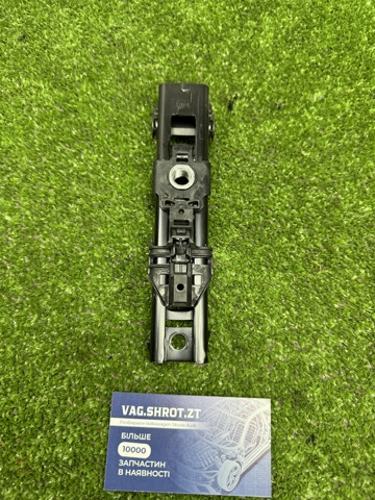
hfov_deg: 56.8
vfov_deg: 71.6
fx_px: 347
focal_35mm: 24
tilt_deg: -72.1
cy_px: 250
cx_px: 188
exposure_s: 1/100
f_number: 1.78
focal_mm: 6.76
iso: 125
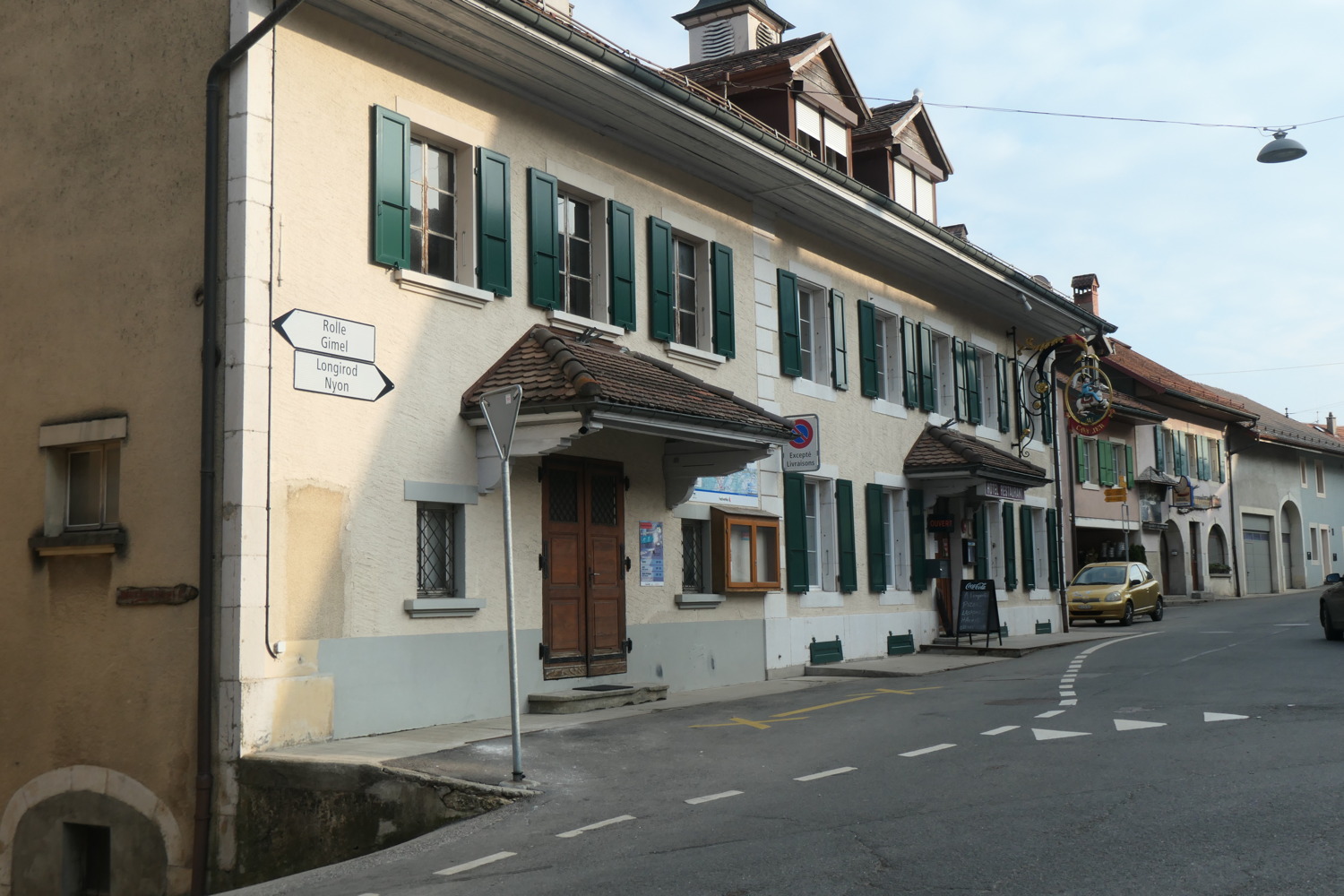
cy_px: 448
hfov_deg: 50.7
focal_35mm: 38
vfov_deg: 35.1
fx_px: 1419
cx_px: 672
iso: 200
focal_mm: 14
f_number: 3.8
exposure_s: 1/800
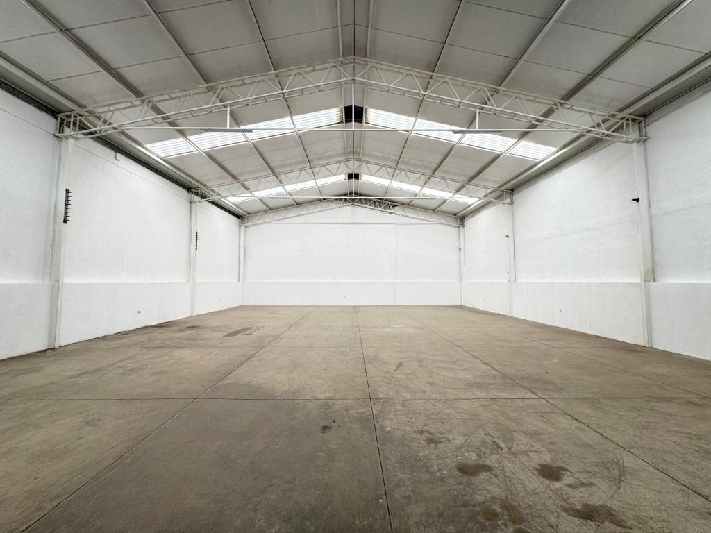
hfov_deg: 102.1
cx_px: 356
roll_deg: +0.1
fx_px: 288
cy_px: 266
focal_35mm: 14
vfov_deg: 85.7
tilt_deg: +2.7
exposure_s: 1/99
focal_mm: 2.22
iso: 64
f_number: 2.2
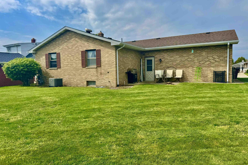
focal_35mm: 25
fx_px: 172
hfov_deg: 71.5
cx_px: 124
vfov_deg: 51.3
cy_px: 81
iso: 80
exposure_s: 1/5348
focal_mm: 6.76
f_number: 1.78
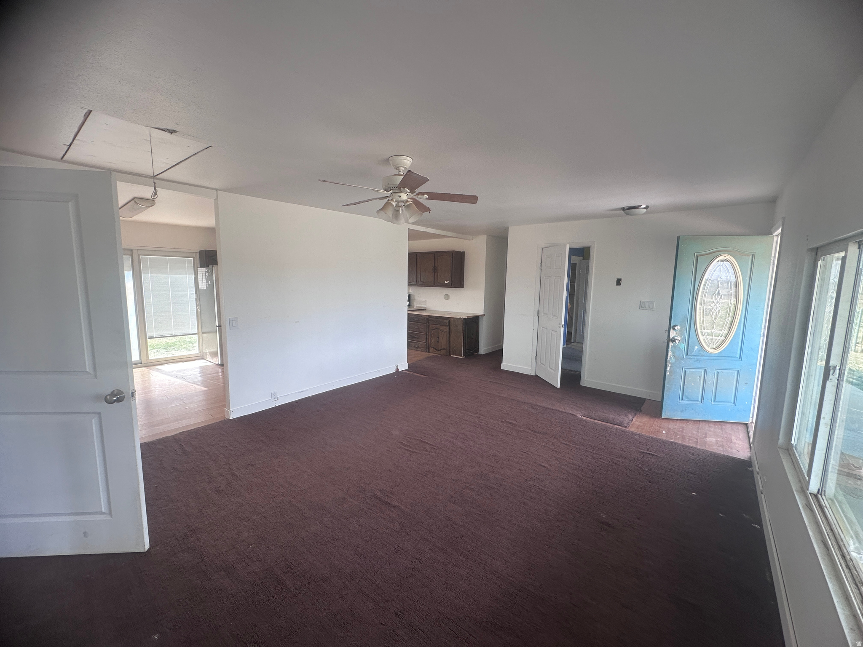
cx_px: 432
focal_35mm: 14
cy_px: 324
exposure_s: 1/99
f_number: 2.2
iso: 80
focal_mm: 2.22
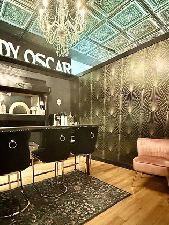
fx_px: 130
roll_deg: +0.7
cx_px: 64
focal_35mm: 20
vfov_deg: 80.0
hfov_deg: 65.1
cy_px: 143
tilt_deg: -8.2
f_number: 2.2
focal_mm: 2.22
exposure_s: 1/30
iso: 1600
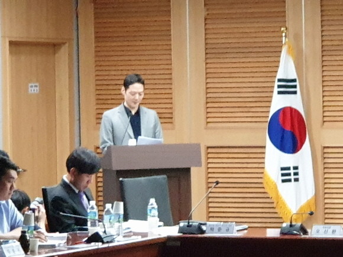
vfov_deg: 28.0
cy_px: 128
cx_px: 172
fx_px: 515
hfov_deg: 36.8
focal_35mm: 52
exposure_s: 1/30
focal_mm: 6
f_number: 2.4
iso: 640
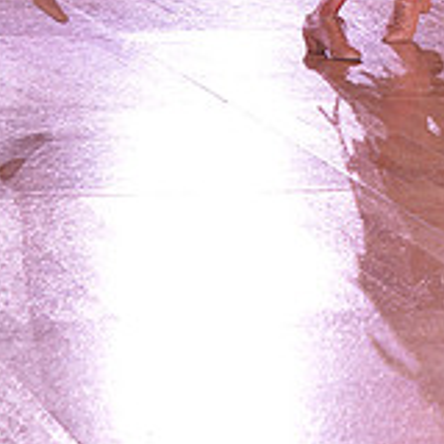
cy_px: -302
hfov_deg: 5.6
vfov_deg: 5.5
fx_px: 4557
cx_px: 162
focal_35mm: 314
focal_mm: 102
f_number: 6.3
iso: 2000
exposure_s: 1/250
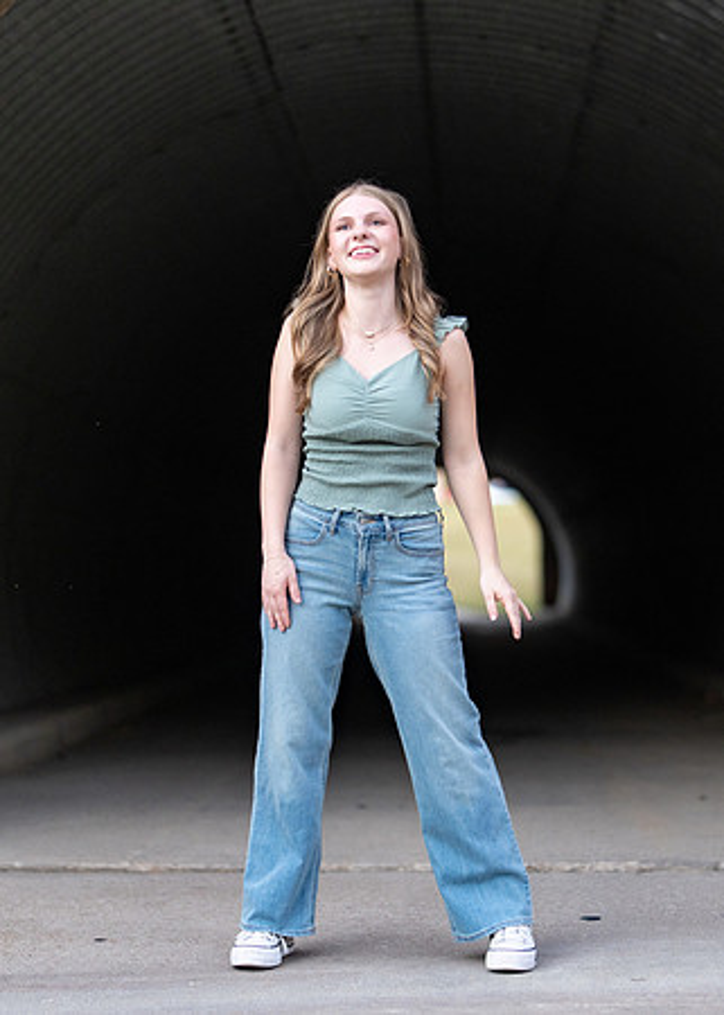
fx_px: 2381
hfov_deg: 17.3
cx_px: 461
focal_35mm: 83
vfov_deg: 24.1
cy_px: 550
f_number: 1.2
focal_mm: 50
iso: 640
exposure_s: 1/400
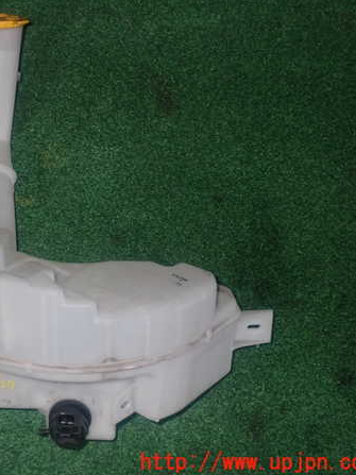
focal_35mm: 51
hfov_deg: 27.9
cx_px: 62
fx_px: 700
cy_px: 237
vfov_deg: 37.5
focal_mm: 6.83
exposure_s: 1/40
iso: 400
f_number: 8
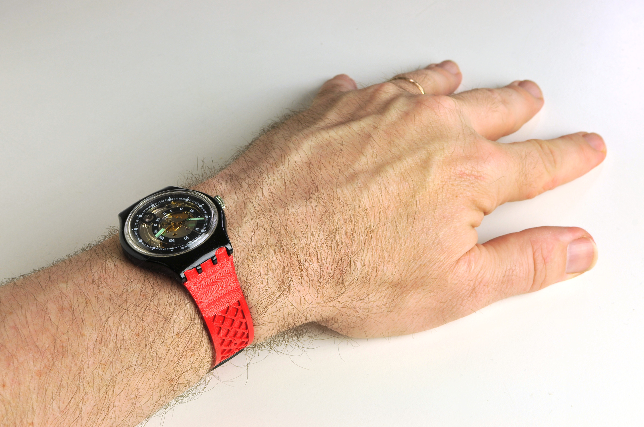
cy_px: 214
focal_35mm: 52
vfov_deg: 25.7
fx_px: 938
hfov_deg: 37.9
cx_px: 322
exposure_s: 1/5
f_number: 11
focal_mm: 35
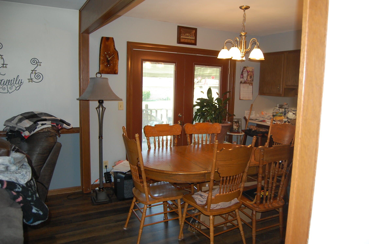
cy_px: 122
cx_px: 184
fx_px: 276
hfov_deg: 67.5
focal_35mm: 27
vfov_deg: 47.8
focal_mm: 18
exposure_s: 1/80
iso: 400
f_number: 3.5
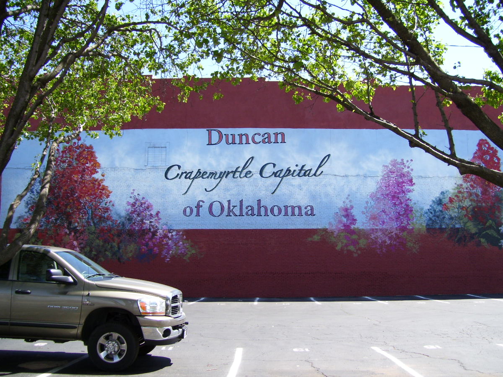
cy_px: 188
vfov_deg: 38.7
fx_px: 538
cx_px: 252
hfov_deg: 50.1
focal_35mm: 37
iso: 80
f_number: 2.7
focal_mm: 6
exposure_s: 1/500
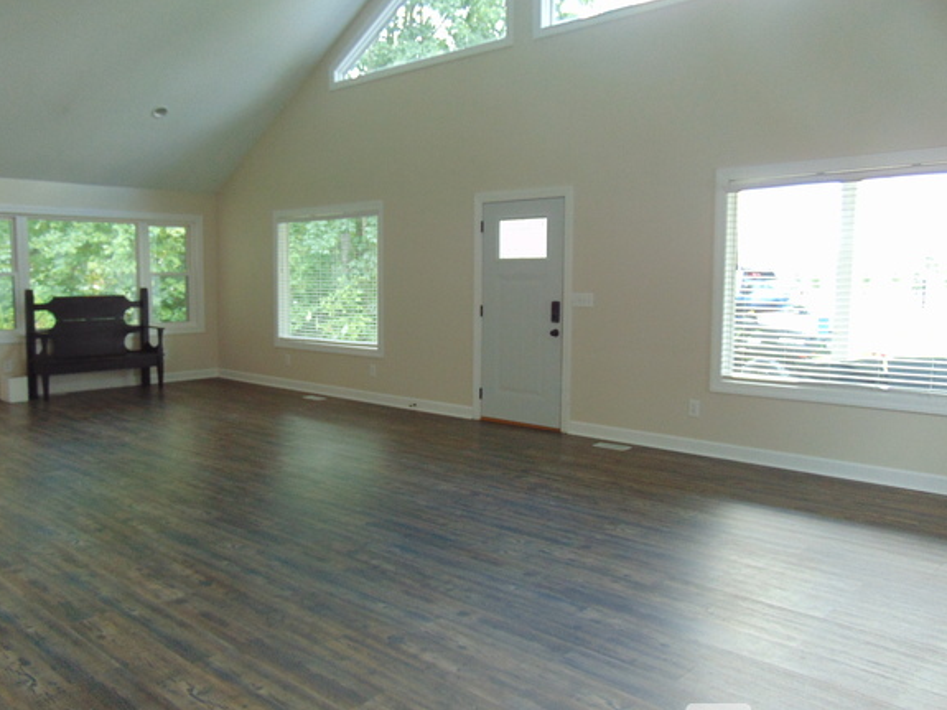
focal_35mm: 29
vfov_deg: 48.2
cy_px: 357
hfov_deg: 61.4
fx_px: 793
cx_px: 403
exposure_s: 1/30
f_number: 3
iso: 100
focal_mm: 4.5
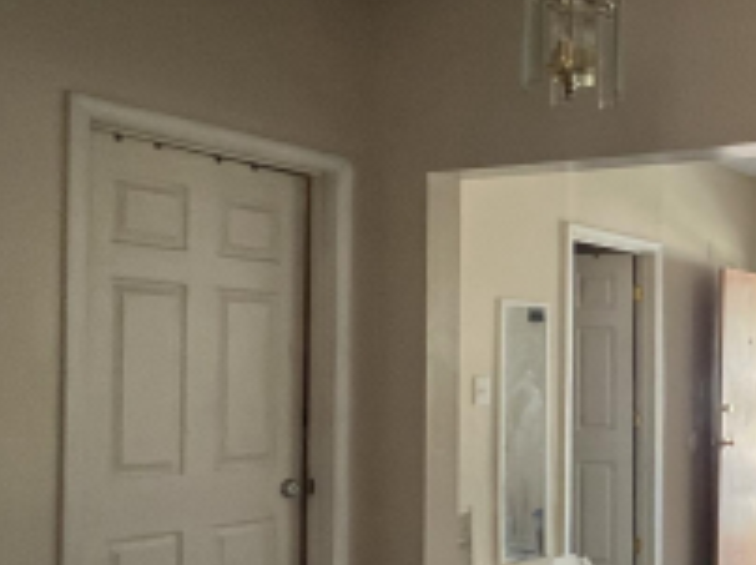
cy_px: 374
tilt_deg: -0.1
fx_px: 938
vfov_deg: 33.3
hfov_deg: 38.4
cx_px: 777
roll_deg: -0.3
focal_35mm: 43
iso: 250
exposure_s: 1/60
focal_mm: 1.57
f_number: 1.8
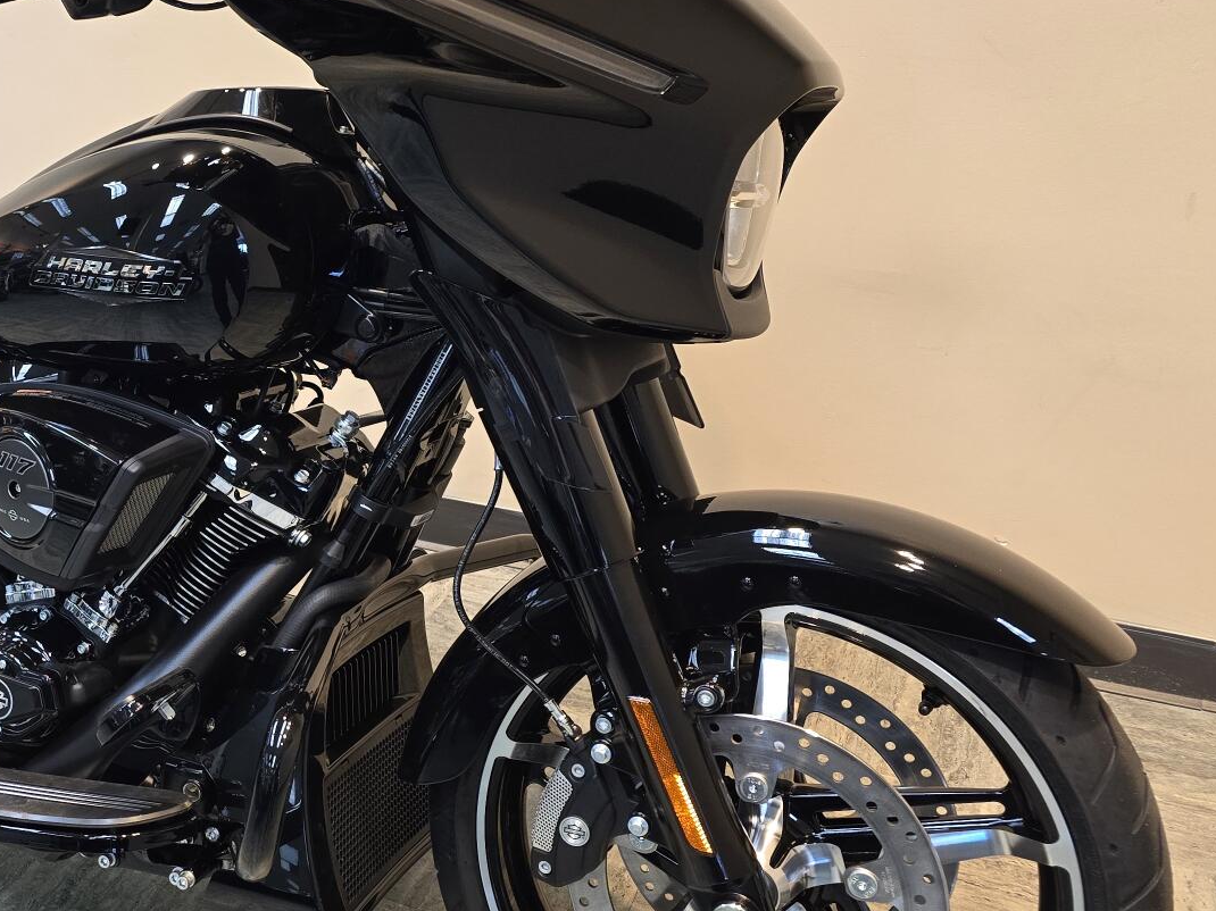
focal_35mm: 43
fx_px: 1510
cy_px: 456
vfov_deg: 33.6
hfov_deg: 41.6
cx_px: 213
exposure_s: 1/120
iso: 250
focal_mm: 6.3
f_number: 1.7
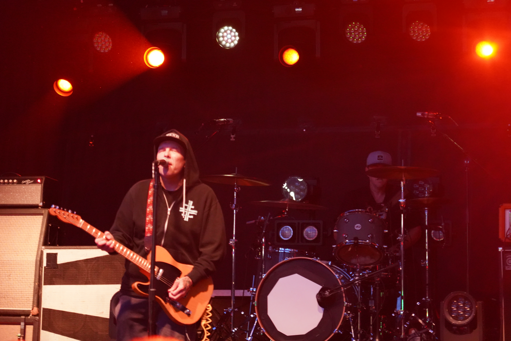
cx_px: 256
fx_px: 1490
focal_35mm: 105
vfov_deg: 13.0
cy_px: 170
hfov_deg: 19.5
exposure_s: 1/50
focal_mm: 105
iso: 12800
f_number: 4
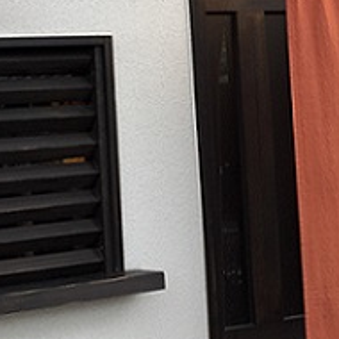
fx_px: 1197
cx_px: 293
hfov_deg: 16.0
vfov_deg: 15.9
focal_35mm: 108
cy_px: 17
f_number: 2.2
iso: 32
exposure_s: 1/123
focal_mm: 4.15
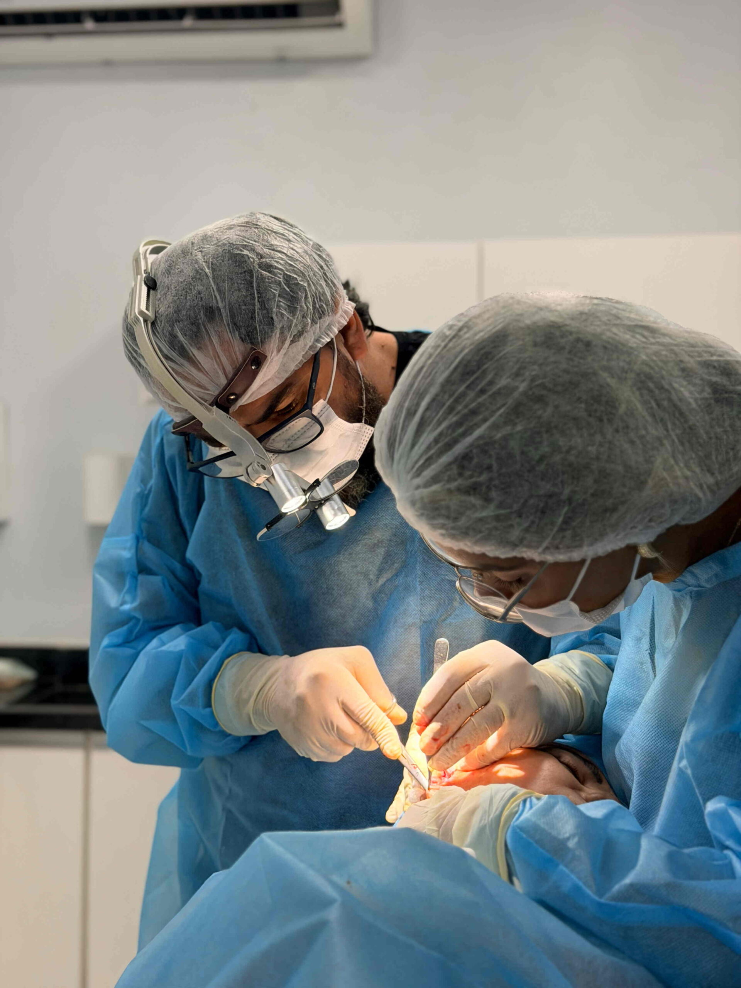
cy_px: 494
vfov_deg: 39.7
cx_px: 370
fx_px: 1370
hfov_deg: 30.3
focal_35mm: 48
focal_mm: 6.76
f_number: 1.78
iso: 160
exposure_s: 1/134
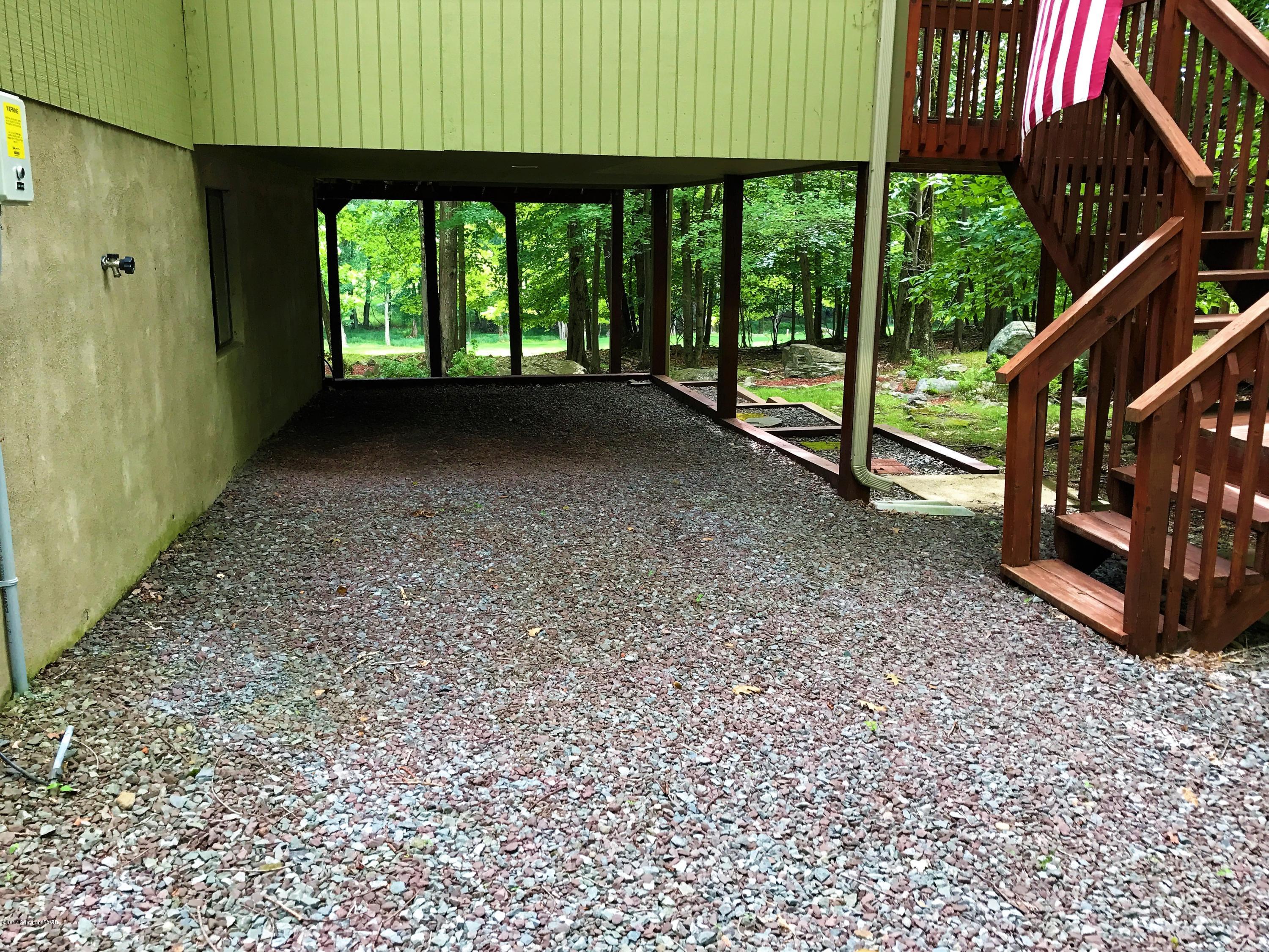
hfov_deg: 63.4
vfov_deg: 49.7
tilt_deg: -12.9
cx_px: 634
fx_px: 1026
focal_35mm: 28
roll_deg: -2.3
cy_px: 476
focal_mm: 3.99
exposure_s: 1/90
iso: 32
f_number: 1.8
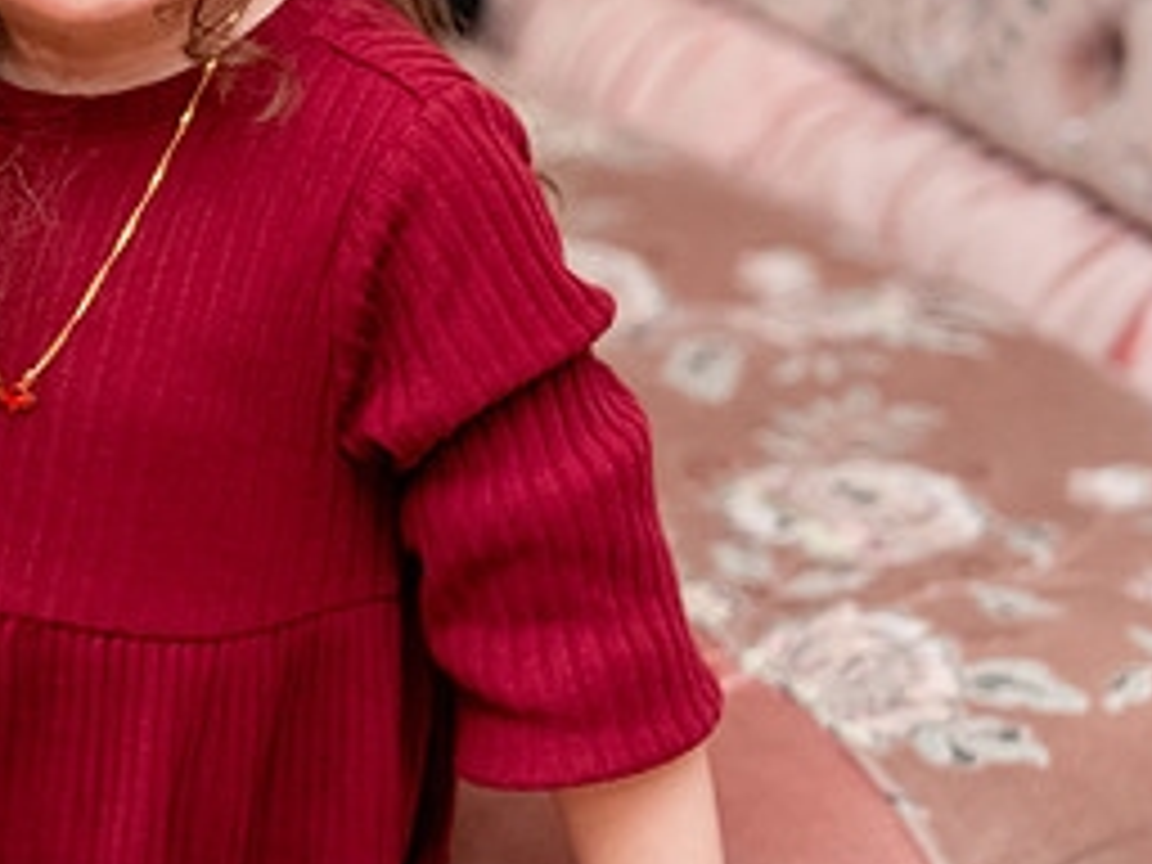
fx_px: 3994
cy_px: 115
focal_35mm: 120
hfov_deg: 16.0
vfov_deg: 12.3
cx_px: -58
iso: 5000
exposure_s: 1/160
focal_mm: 55
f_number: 2.8
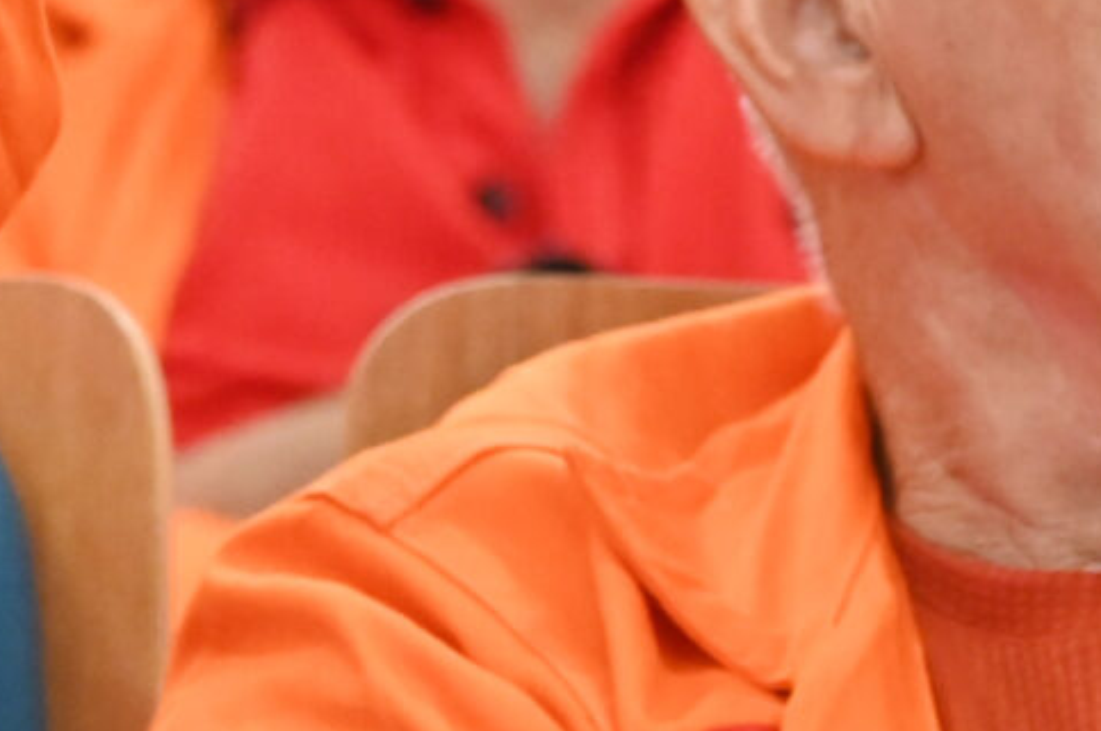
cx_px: -1147
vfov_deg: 1.6
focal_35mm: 848
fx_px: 25908
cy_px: -1040
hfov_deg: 2.4
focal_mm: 160
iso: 6400
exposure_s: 1/250
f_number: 4
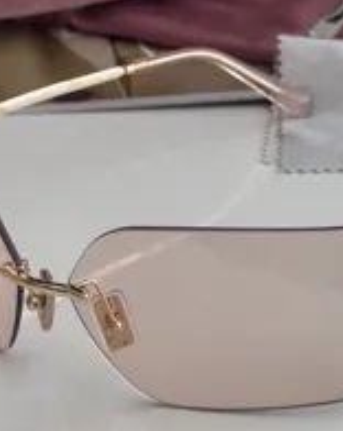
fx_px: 1464
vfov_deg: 16.7
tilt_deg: -26.5
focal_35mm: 115
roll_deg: +2.6
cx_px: 220
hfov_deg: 13.4
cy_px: 172
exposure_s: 1/212
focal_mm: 6.76
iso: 50
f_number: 1.78
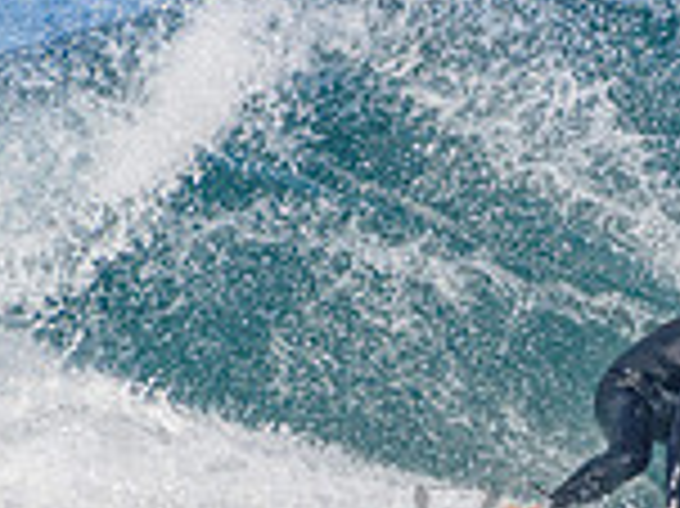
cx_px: 878
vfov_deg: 0.5
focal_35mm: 2771
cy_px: 519
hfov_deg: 0.7
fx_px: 54391
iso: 400
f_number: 5.6
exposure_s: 1/2000
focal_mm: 500
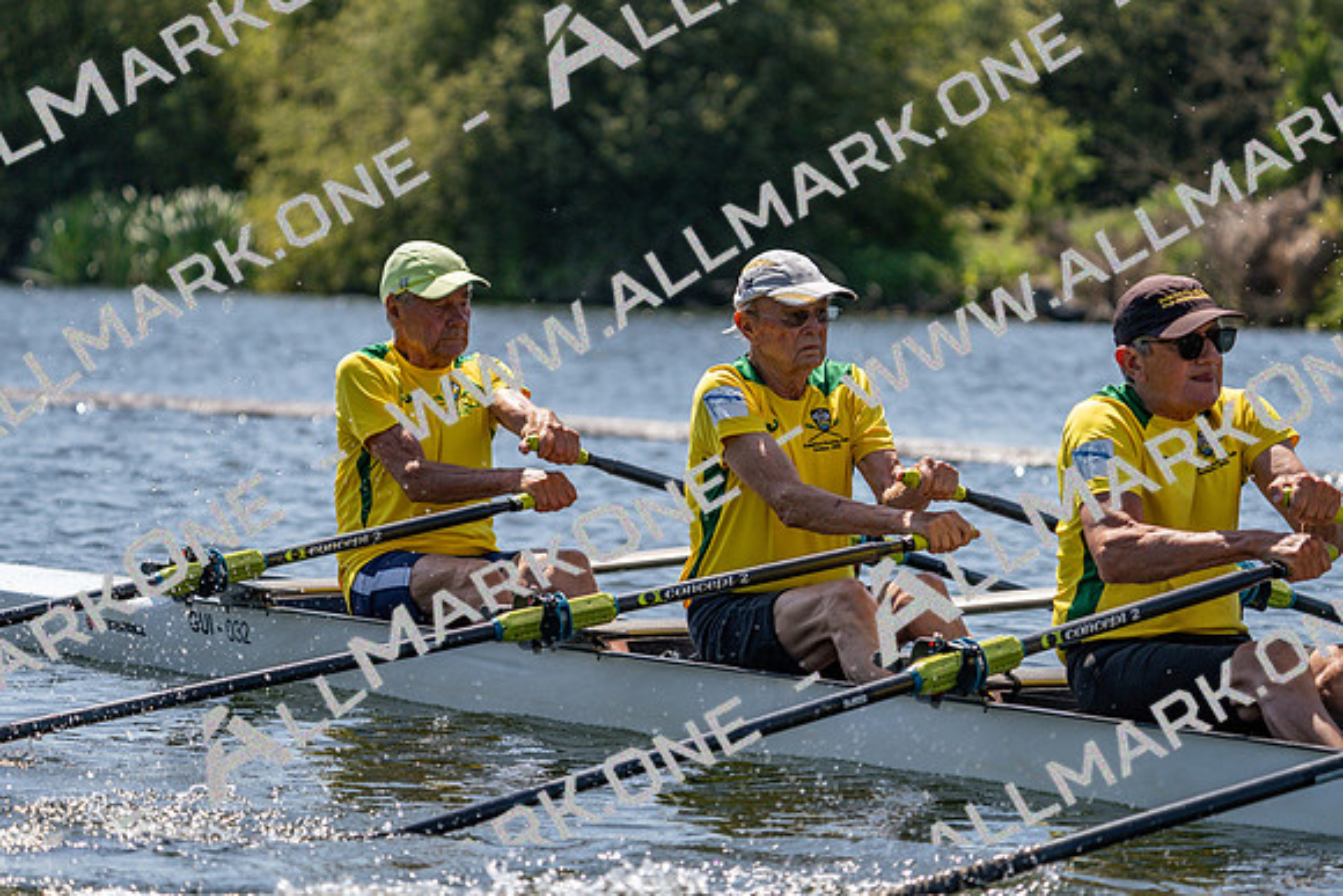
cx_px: 672
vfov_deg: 6.9
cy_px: 448
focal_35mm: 200
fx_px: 7463
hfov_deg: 10.3
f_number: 5.6
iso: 250
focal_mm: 200
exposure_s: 1/2000
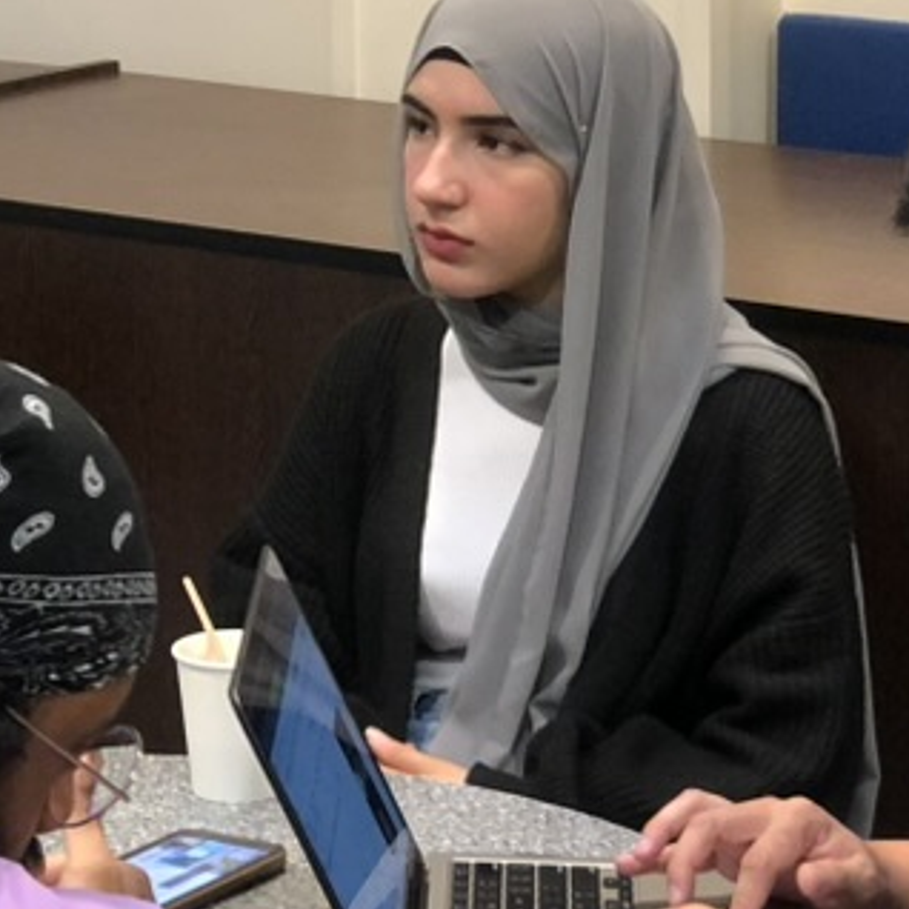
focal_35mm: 148
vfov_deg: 11.8
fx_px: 4397
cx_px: 177
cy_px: 454
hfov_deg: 11.8
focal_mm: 6
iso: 160
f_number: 2.4
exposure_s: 1/20
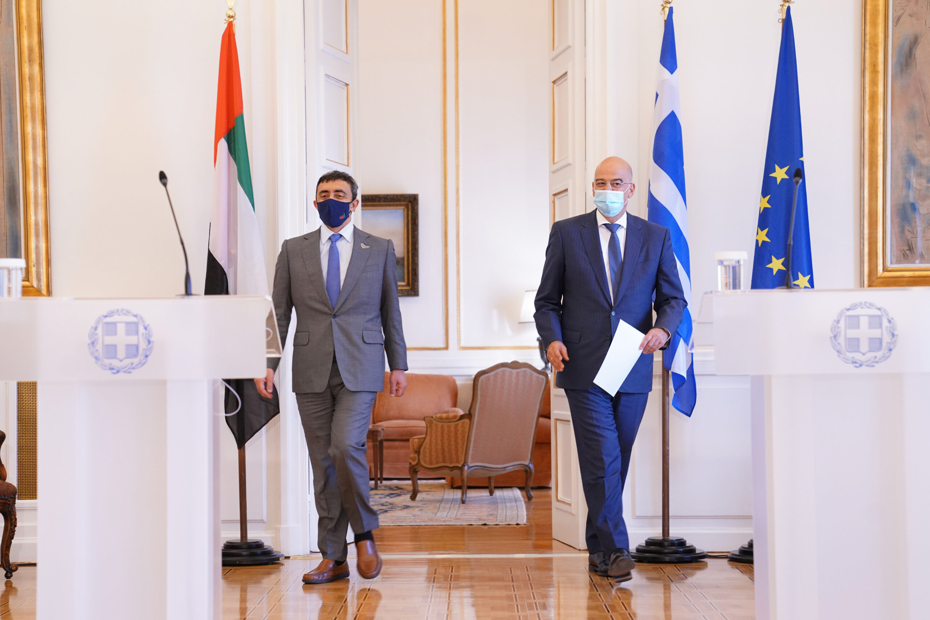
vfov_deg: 19.5
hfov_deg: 28.8
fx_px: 1808
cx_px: 465
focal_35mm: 70
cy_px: 310
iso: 2000
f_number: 4
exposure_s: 1/125
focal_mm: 70
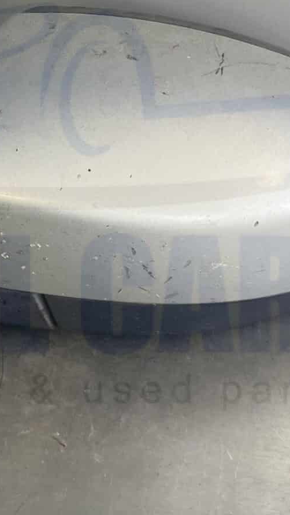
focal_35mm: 65
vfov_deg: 32.0
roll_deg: -0.4
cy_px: 164
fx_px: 888
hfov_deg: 18.4
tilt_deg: -31.8
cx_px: 67
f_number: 1.6
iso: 80
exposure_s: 1/121
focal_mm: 5.1
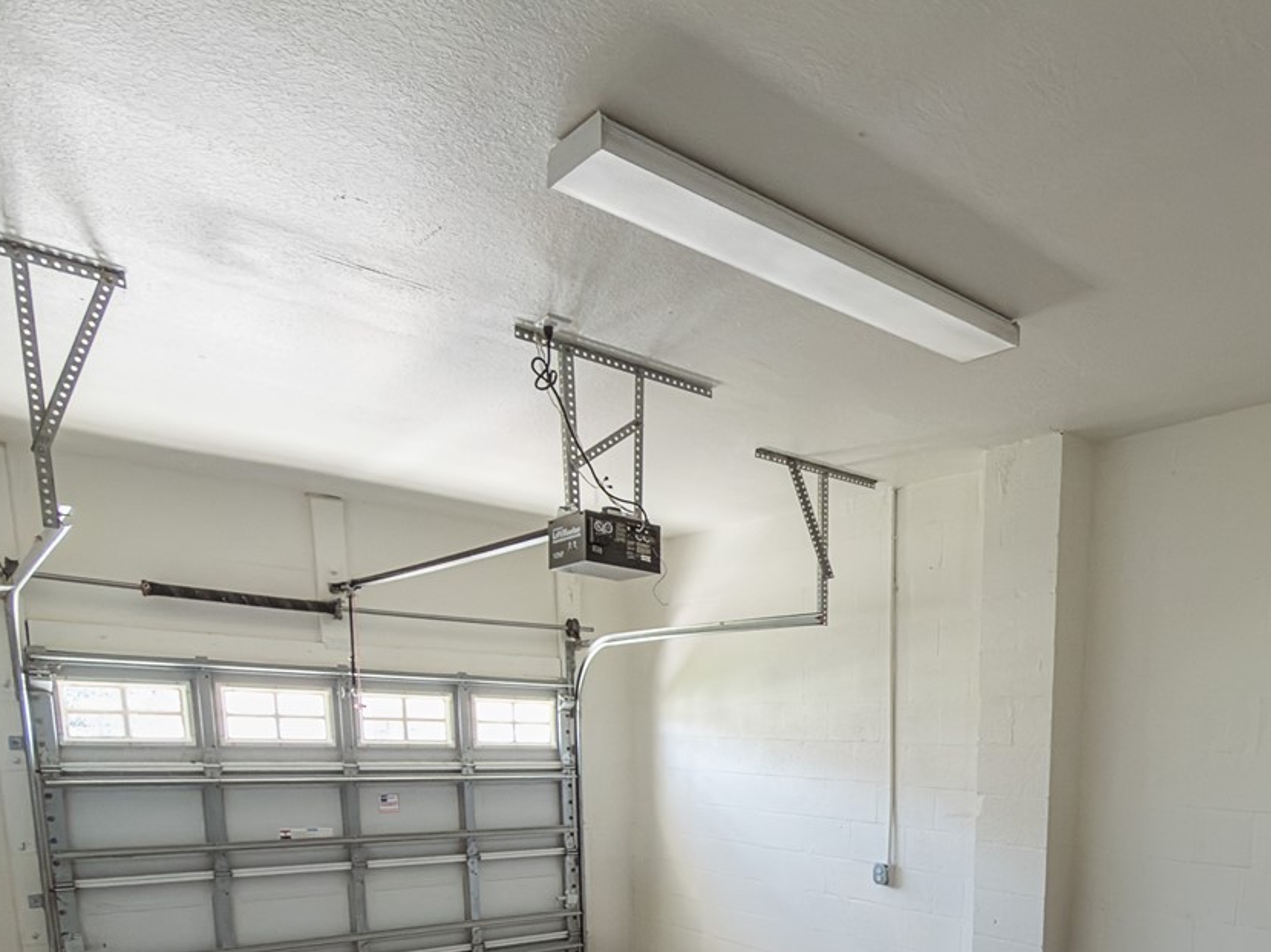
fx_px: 991
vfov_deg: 45.5
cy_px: 889
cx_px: 963
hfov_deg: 61.4
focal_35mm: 27
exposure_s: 1/30
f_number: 2.2
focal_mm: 2.22
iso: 100
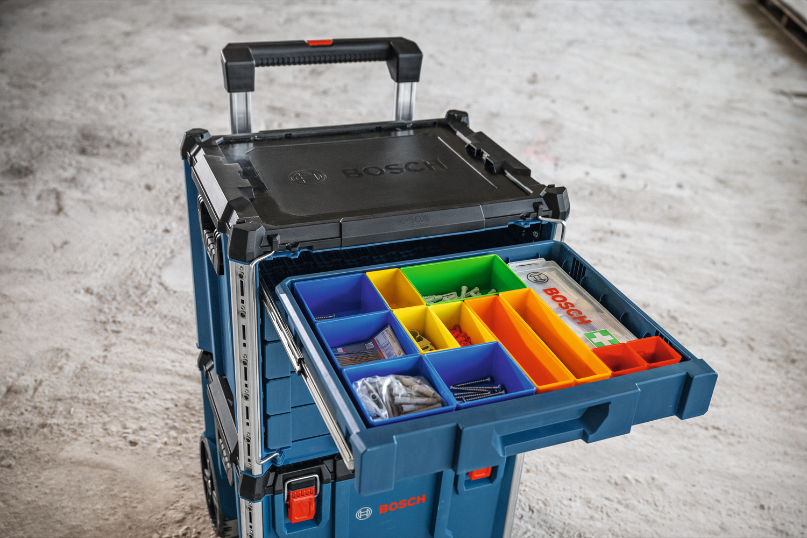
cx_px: 404
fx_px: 874
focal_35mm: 39
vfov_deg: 34.2
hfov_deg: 49.6
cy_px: 269
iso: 2500
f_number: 4.5
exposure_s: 1/200
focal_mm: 39
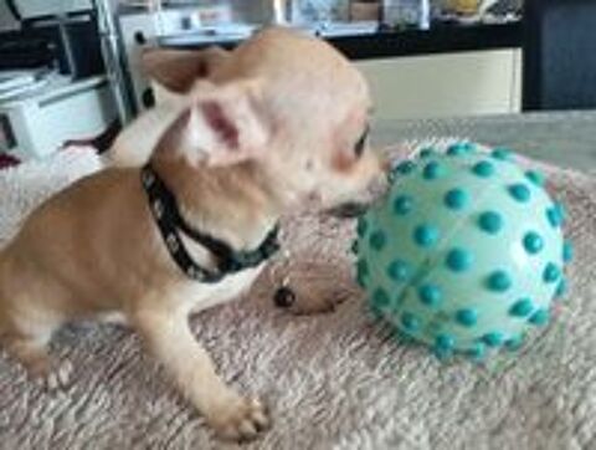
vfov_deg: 49.9
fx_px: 483
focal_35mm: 28
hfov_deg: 63.3
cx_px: 298
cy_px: 225
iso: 1554
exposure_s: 1/25
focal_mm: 4.22
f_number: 1.8
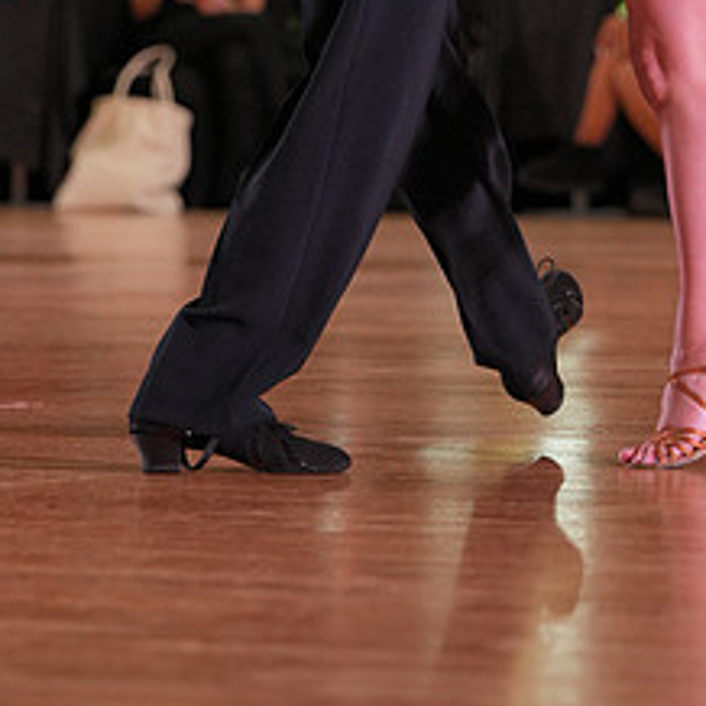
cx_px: 562
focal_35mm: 298
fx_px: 6876
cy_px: -194
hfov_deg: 5.9
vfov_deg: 5.8
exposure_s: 1/400
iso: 1600
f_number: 4
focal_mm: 132
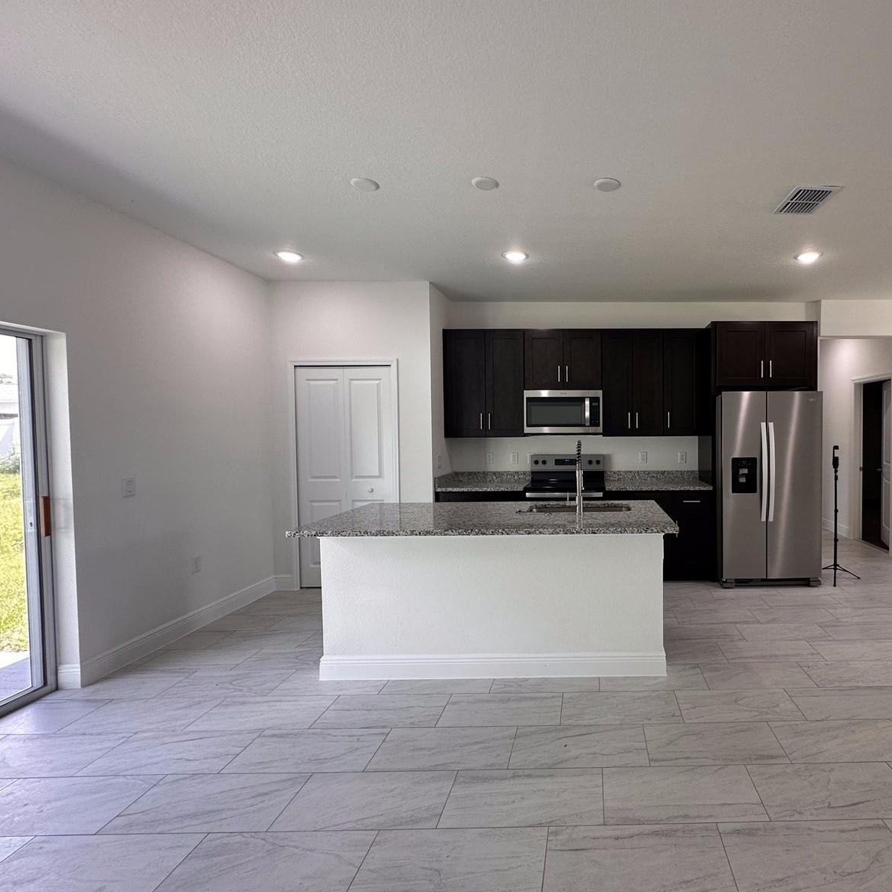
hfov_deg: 81.0
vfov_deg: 84.0
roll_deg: +0.2
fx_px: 496
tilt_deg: -1.1
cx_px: 599
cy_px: 448
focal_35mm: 17
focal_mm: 2.22
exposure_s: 1/120
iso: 100
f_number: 2.2
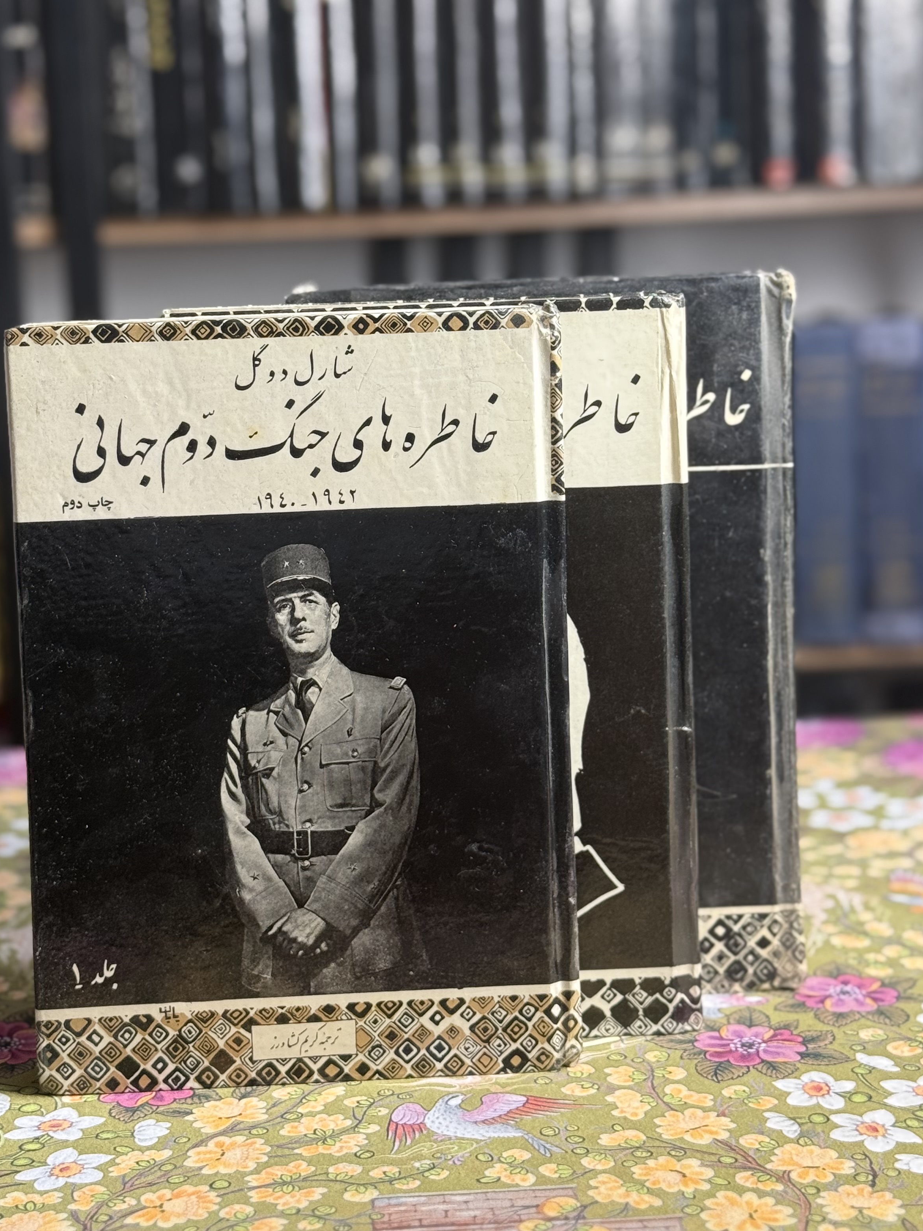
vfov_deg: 31.0
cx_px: 391
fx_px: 2205
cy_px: 453
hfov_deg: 23.6
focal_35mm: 62
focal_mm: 6.76
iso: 64
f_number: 1.78
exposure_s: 1/50
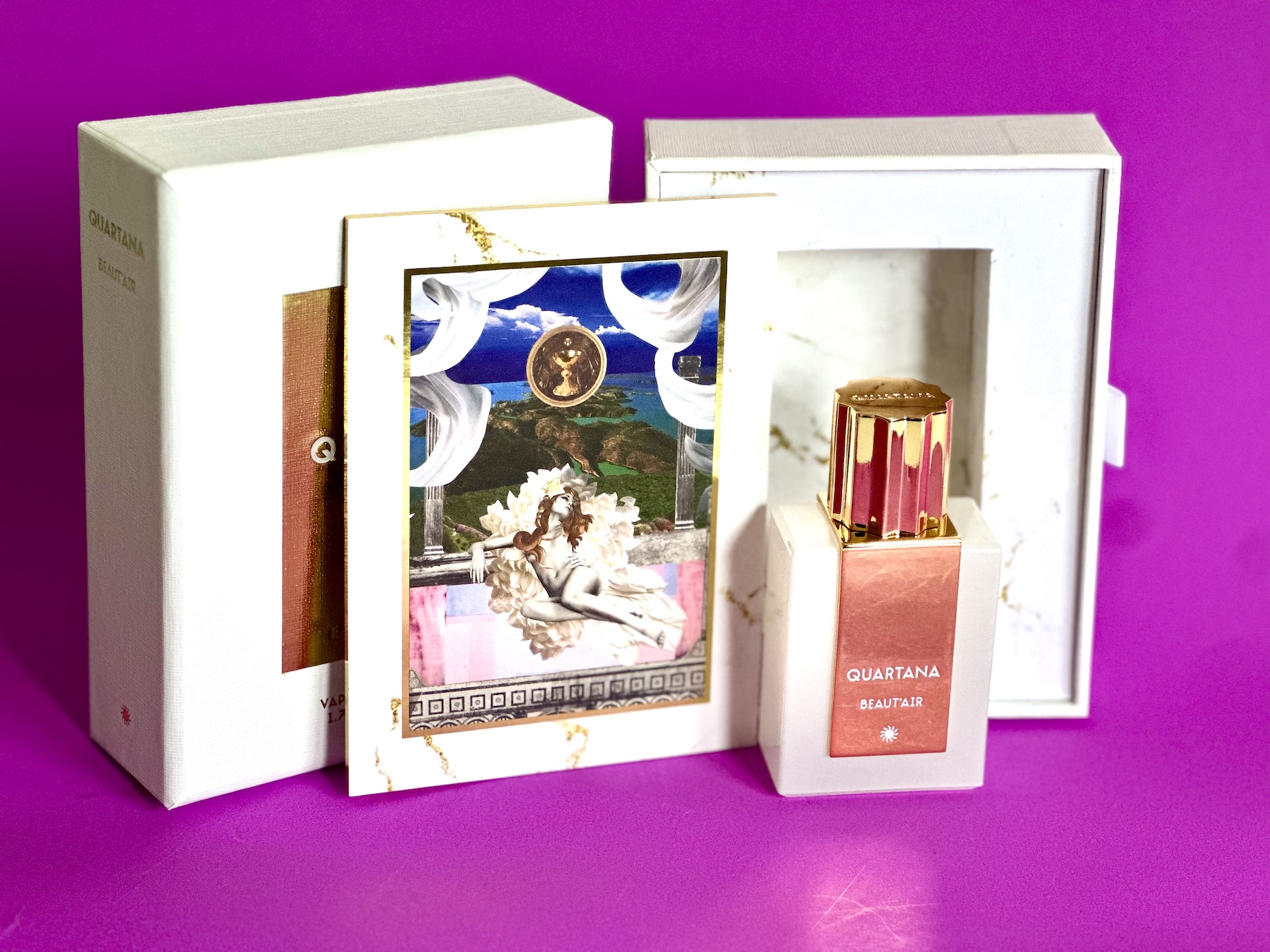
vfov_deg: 19.1
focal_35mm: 77
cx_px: 635
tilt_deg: -22.5
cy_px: 476
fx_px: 2825
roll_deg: -2.3
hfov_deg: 25.3
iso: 250
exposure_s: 1/99
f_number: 2.8
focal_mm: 9
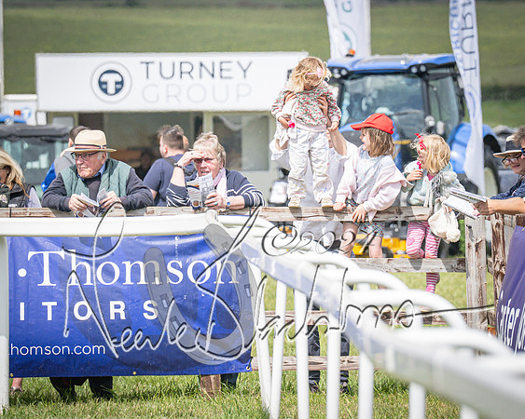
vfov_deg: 3.6
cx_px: 303
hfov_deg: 4.5
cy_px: 193
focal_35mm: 426
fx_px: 6611
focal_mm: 200
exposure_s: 1/2500
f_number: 5
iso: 400
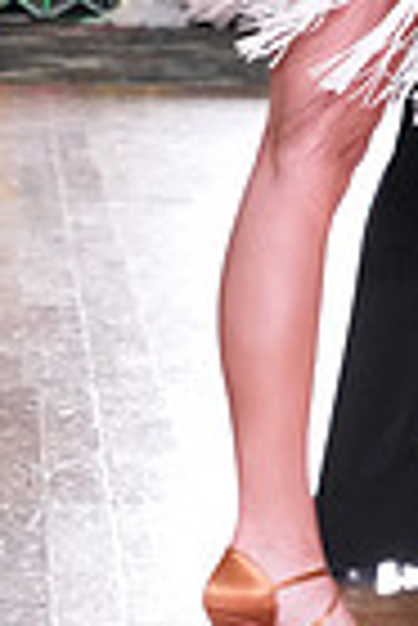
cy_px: -315
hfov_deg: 5.6
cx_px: 708
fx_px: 4204
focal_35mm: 242
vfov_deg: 8.3
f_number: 6.3
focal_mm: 58
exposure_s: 1/200
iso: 4000
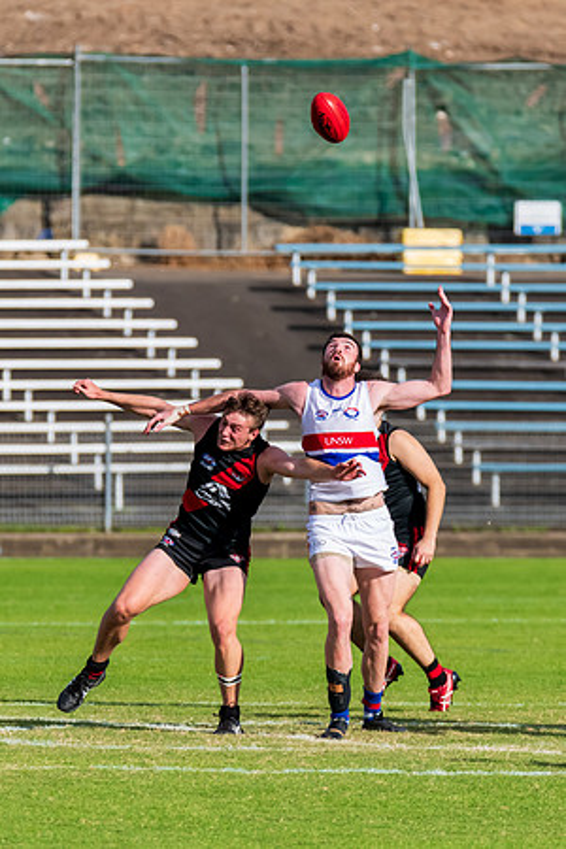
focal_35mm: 760
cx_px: 231
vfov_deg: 2.7
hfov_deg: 1.8
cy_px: 409
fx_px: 17929
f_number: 6
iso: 1000
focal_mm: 450
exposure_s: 1/5000
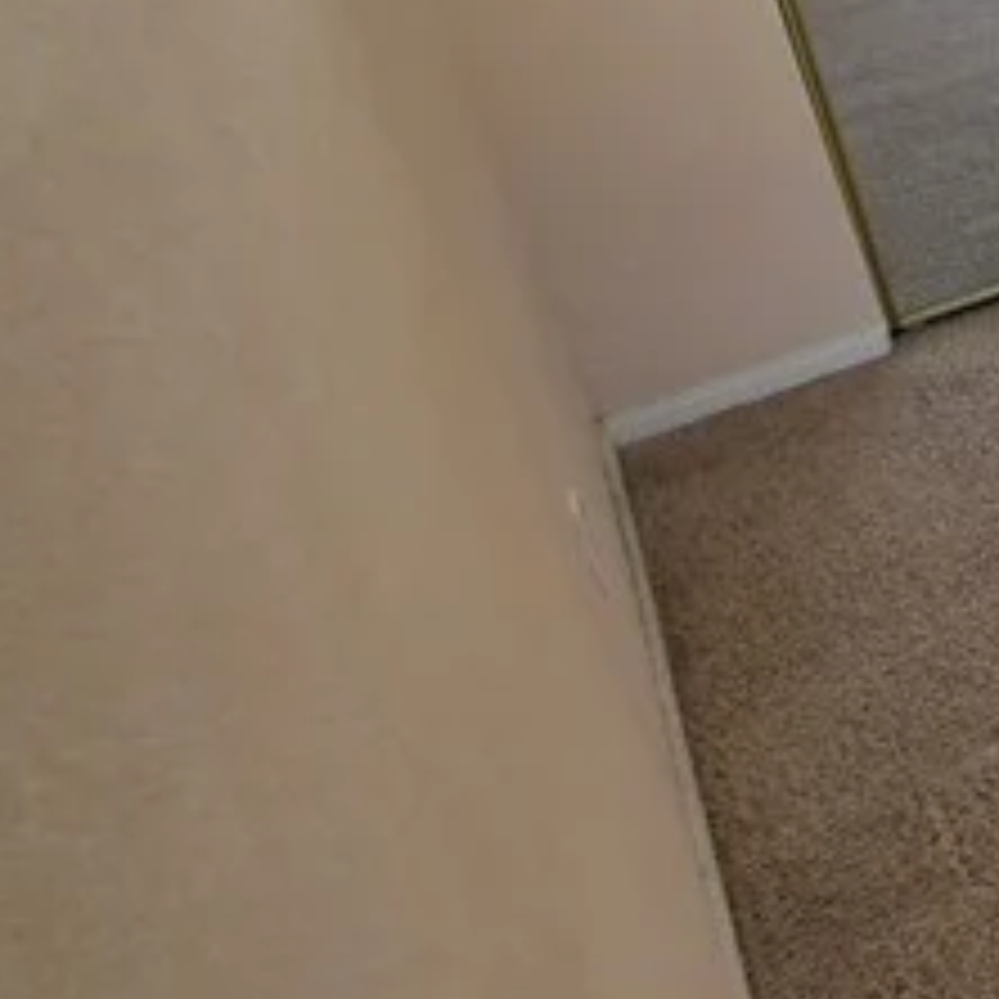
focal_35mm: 53
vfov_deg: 29.0
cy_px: -117
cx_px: 2187
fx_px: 1730
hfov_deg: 17.2
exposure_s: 1/120
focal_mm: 2.2
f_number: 1.9
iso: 250
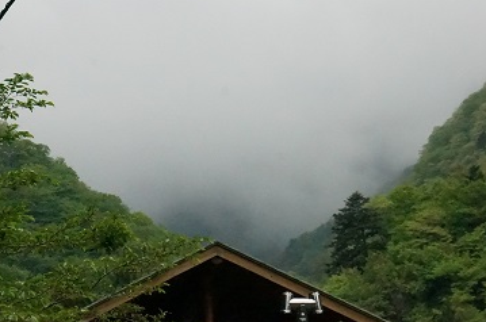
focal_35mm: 148
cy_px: 141
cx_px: 230
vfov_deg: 9.2
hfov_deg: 13.9
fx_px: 1996
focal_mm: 73.9
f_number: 13
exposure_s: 1/3200
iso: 12800
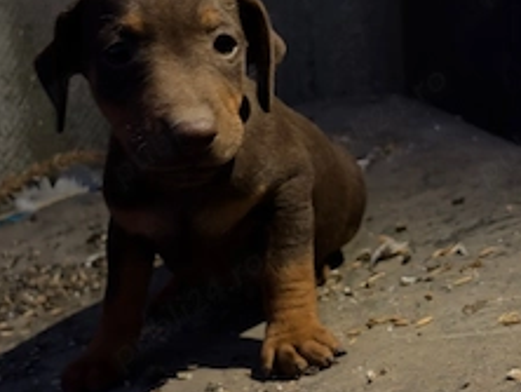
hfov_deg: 30.7
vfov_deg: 23.3
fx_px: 949
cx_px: 235
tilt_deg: -18.7
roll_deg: +4.9
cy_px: 155
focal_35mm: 63
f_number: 1.6
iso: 400
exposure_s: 1/15
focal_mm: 5.96
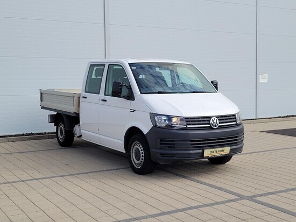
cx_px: 148
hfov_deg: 67.3
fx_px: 222
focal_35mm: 26
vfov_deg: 53.1
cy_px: 111
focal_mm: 5.4
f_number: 1.8
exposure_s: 1/1641
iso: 40
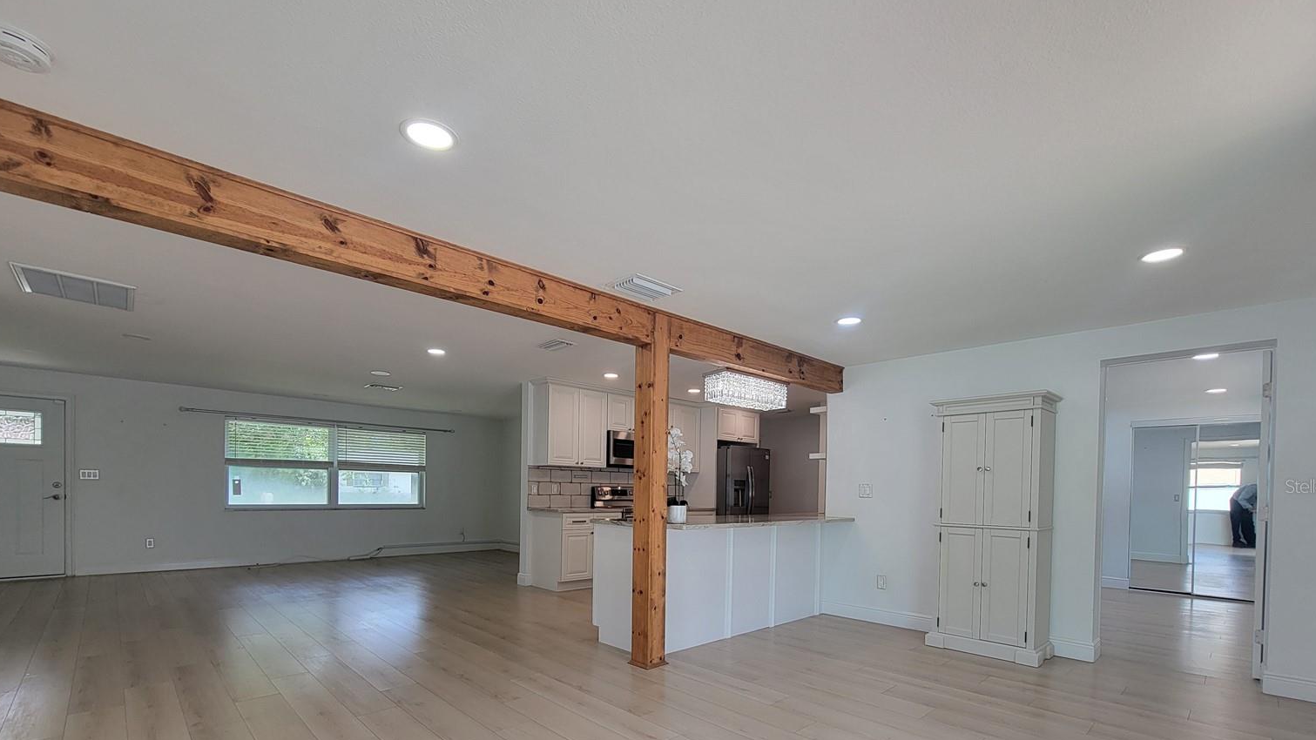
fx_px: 523
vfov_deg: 68.8
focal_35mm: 15
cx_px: 671
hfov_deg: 103.0
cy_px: 486
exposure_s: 1/120
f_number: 2.2
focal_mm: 2.2
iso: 64
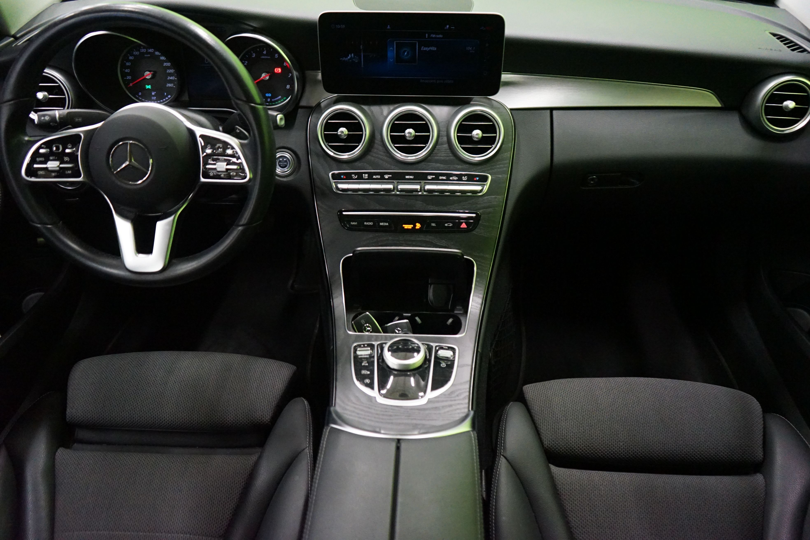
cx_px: 405
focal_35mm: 28
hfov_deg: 65.5
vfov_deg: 46.4
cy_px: 270
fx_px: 630
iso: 6400
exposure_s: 1/30
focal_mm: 28
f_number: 3.5
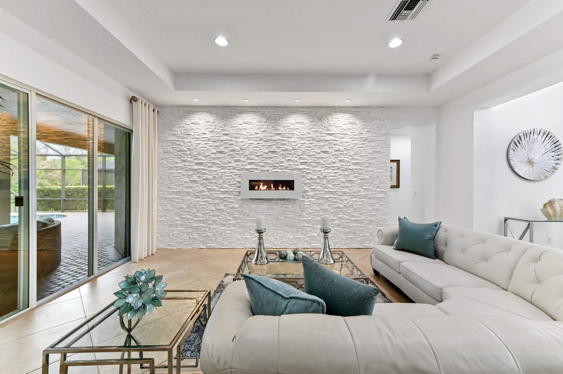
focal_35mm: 14
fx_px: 219
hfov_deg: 104.3
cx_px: 282
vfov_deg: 81.1
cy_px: 187
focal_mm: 14
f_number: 9
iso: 1250
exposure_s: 1/60
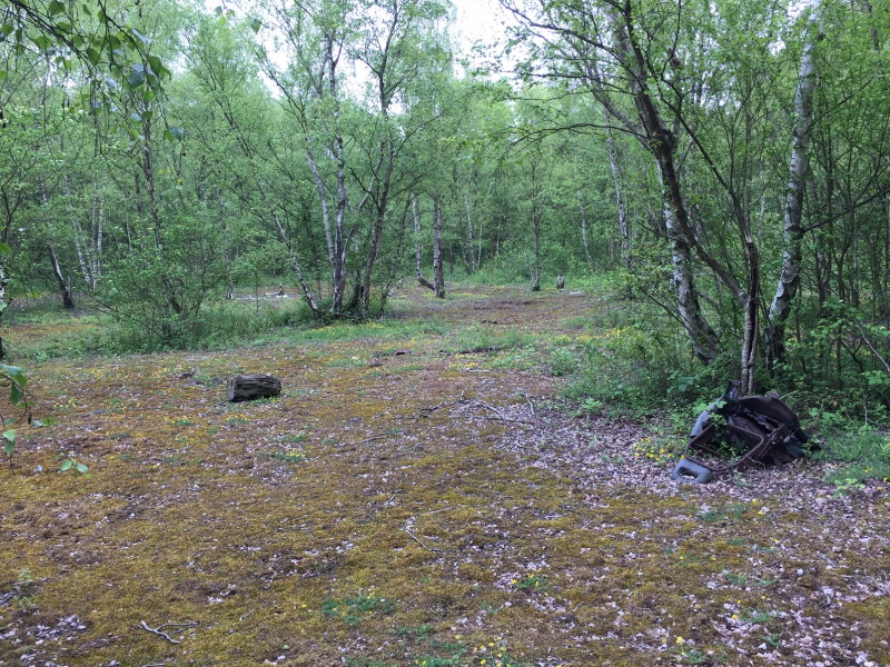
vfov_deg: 48.2
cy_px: 334
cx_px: 445
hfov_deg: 61.7
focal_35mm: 29
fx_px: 746
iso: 32
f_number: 2.2
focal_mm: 4.15
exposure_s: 1/119
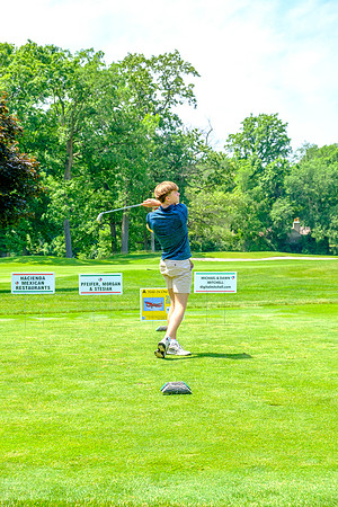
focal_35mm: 56
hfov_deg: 24.2
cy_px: 254
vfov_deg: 35.6
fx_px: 789
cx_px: 169
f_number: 5
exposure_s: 1/500
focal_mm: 37.4
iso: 200
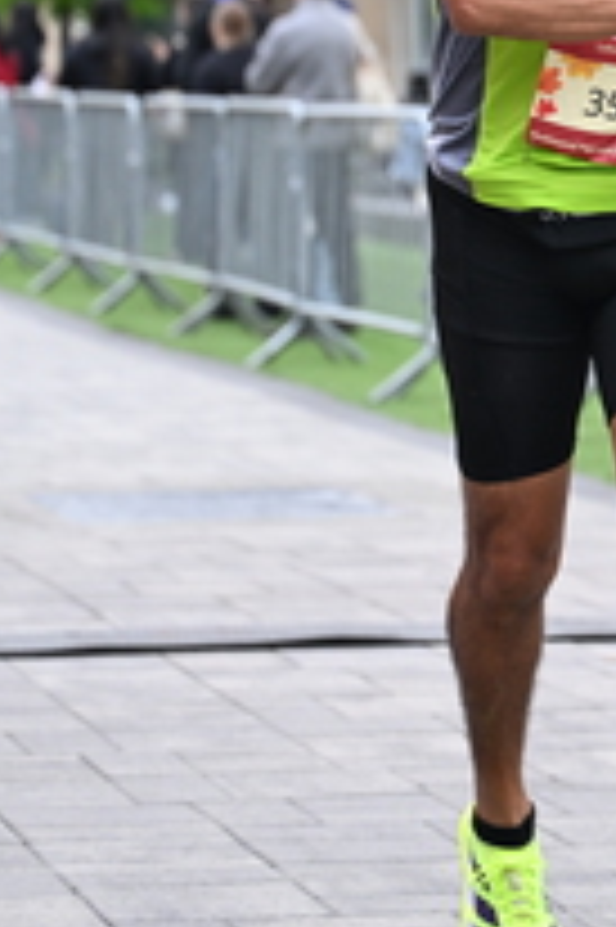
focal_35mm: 187
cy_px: 86
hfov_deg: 7.3
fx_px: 4807
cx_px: 726
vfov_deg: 10.9
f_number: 2.8
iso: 1250
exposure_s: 1/1600
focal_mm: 70
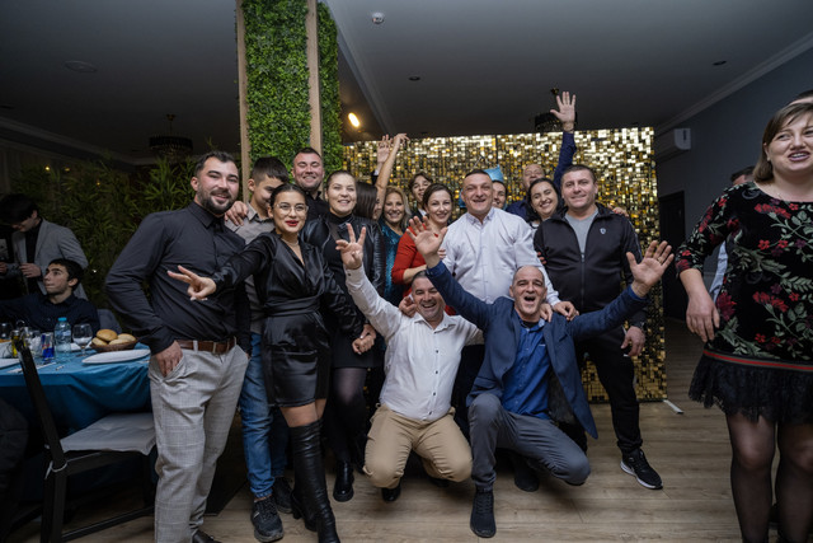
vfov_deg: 62.0
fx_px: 452
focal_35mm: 20
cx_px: 406
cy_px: 272
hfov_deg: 84.0
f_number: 2.5
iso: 640
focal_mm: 13
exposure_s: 1/125
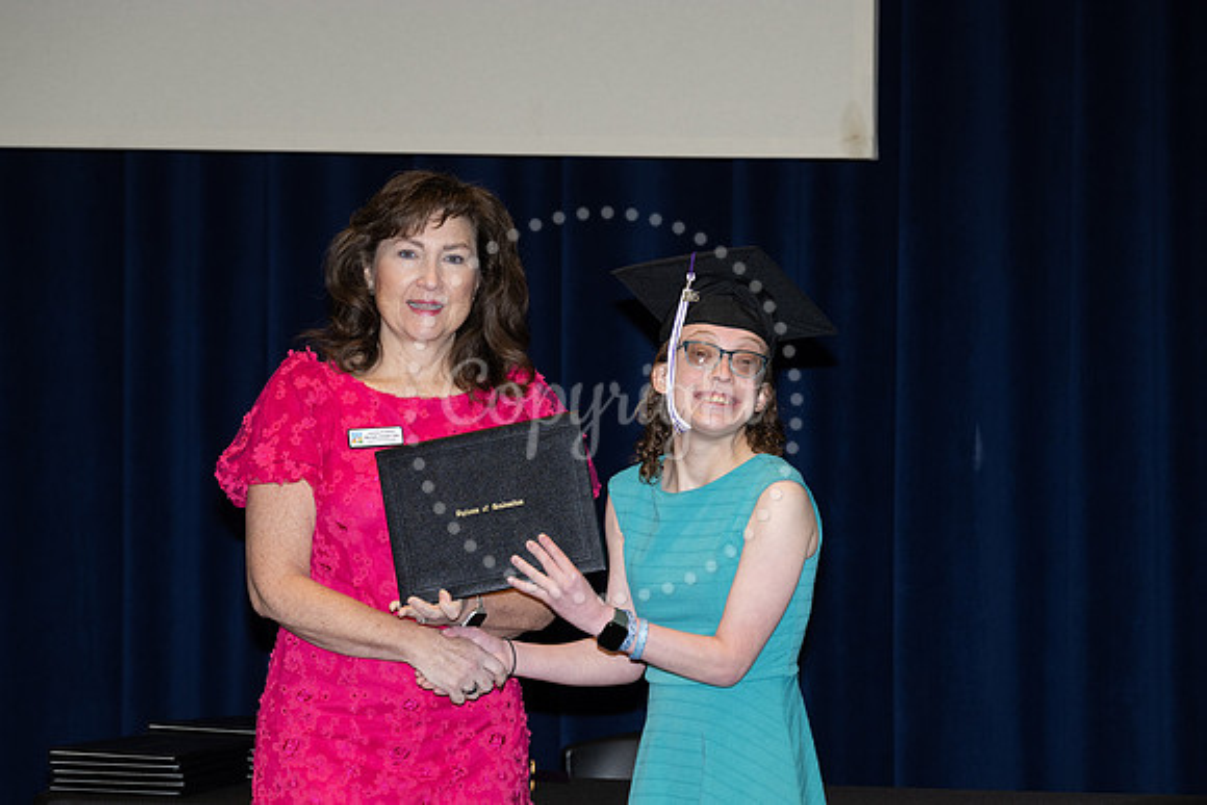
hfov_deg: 15.7
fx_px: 4375
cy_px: 477
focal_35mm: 130
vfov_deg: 10.5
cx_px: 604
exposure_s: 1/80
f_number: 5.6
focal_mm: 110
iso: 640
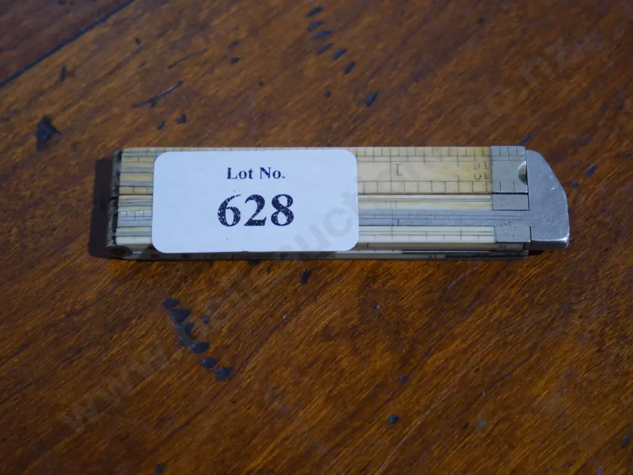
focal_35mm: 84
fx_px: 1537
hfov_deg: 23.3
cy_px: 238
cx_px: 316
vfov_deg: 17.6
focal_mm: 42
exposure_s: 1/100
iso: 1000
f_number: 5.6
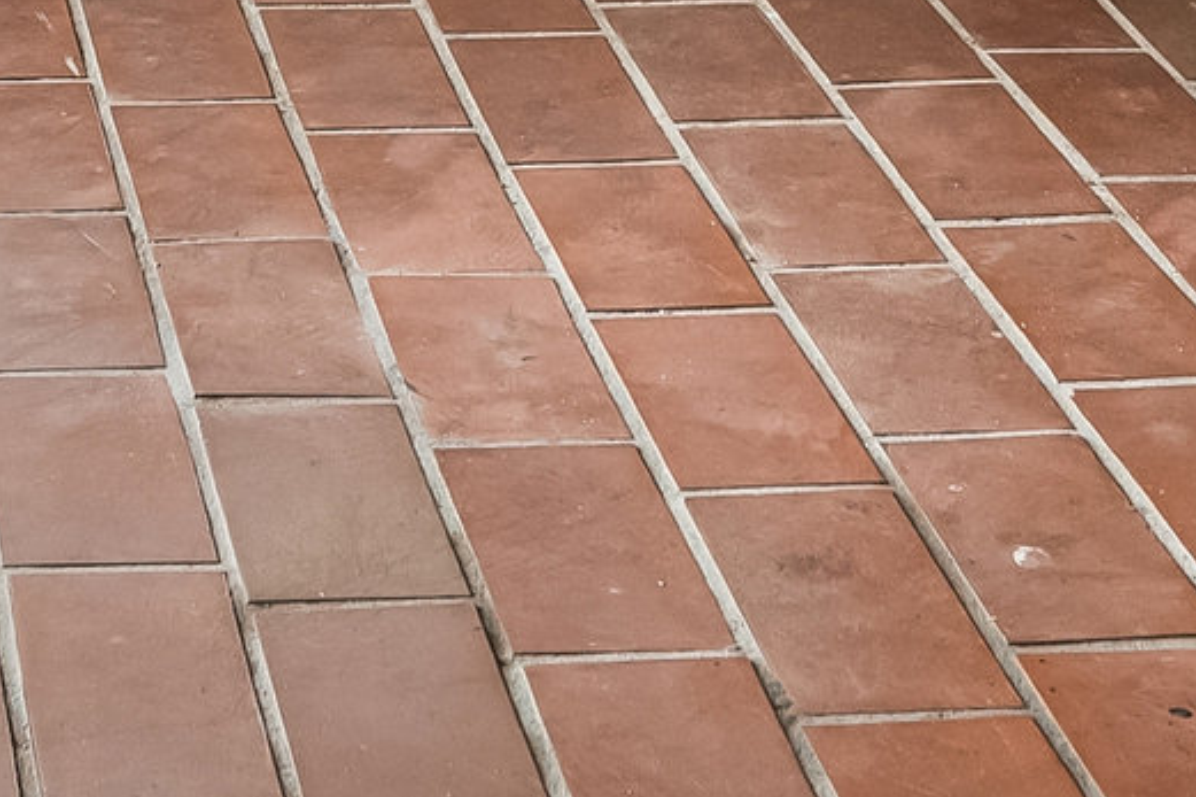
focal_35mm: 121
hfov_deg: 16.9
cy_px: -1390
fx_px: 4018
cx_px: 351
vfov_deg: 9.5
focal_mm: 21
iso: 400
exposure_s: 1/40
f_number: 6.3
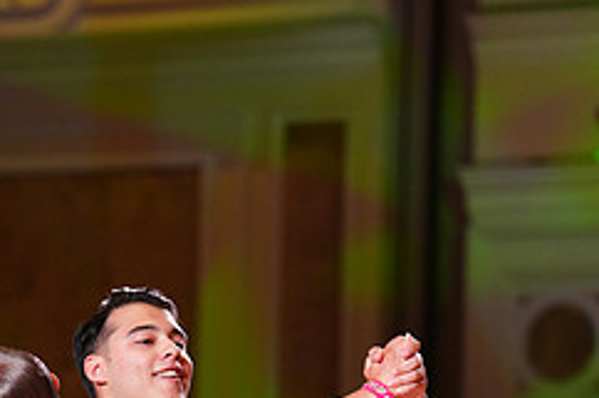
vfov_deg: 5.3
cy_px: 625
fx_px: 4223
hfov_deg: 8.1
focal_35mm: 254
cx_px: 147
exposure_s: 1/400
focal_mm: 106
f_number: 2.8
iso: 1600
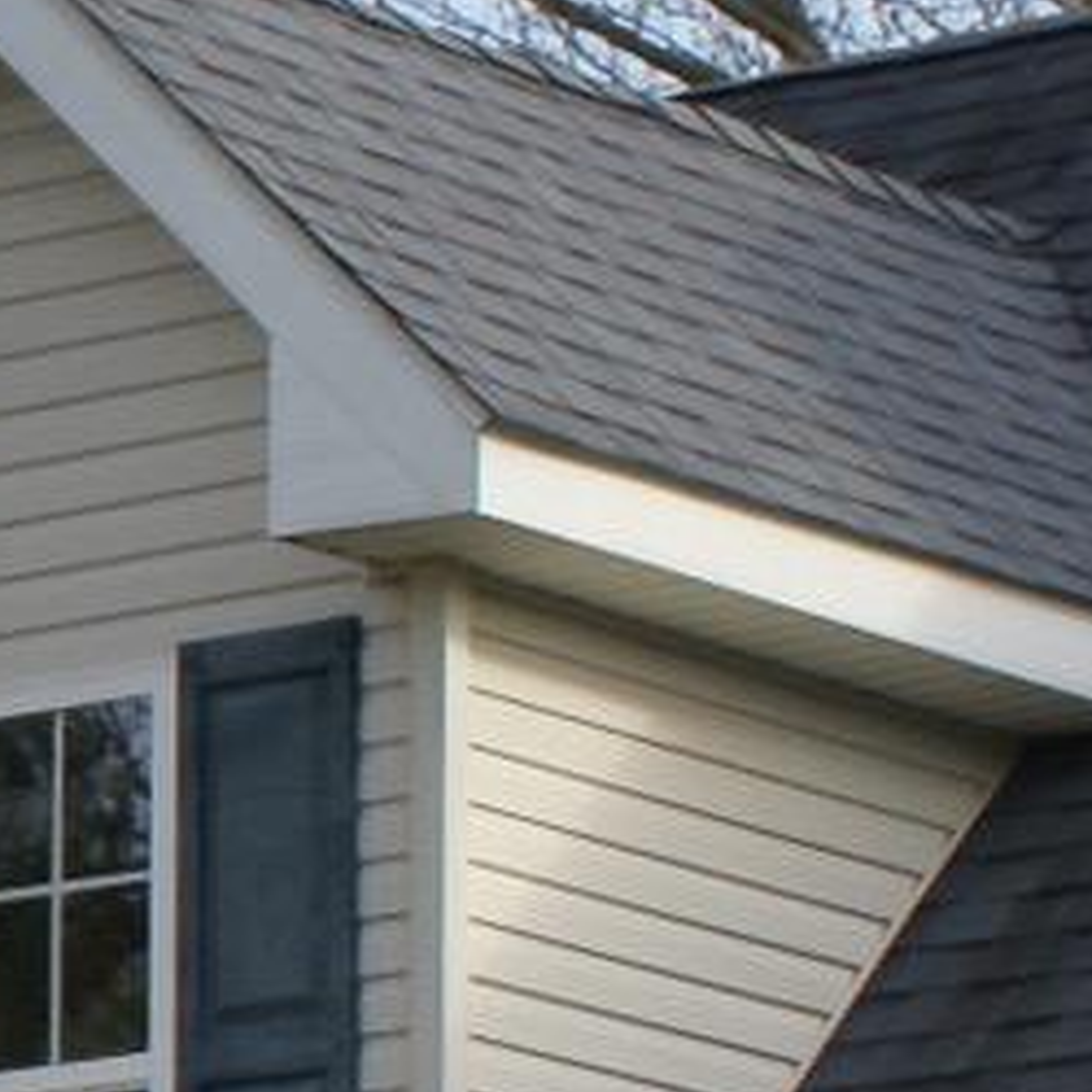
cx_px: -1455
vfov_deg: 5.6
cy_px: 1275
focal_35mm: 314
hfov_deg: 5.4
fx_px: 11207
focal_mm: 30
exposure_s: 1/200
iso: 200
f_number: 9
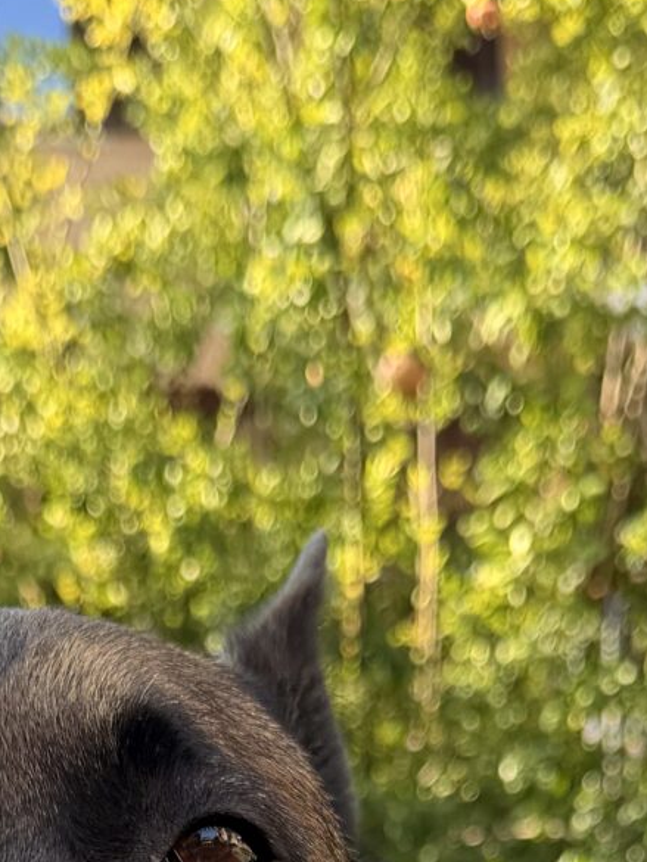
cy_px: 1463
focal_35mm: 105
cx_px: 277
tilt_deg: -13.6
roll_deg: +4.4
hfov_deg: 14.1
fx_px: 2616
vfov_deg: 16.3
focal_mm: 6.76
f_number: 1.78
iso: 80
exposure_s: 1/695
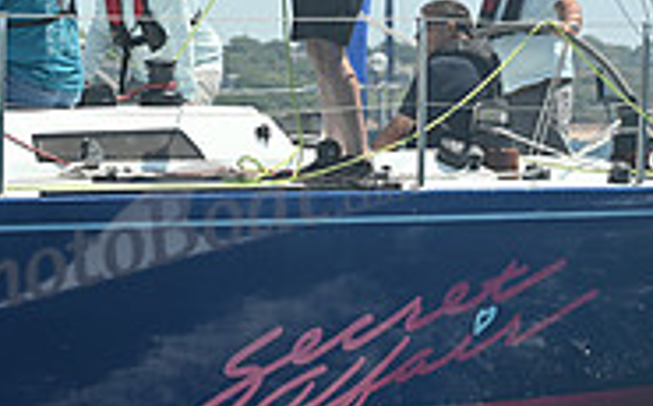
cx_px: -258
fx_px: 5402
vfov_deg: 4.3
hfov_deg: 6.8
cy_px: 101
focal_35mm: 304
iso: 320
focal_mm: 95
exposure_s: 1/1000
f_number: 8
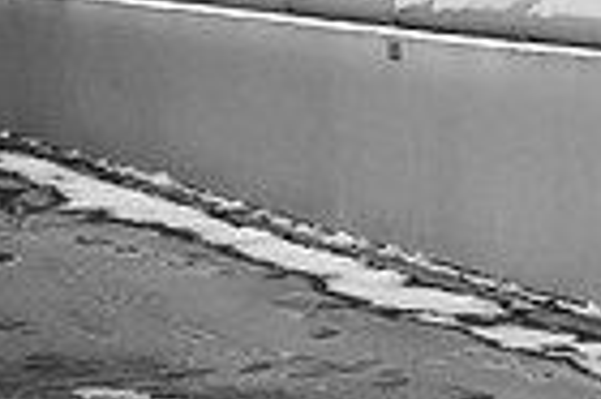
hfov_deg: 11.0
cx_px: 1099
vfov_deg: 7.8
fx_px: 2901
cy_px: -24
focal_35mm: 174
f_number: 4.5
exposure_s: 1/200
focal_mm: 42
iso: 1000
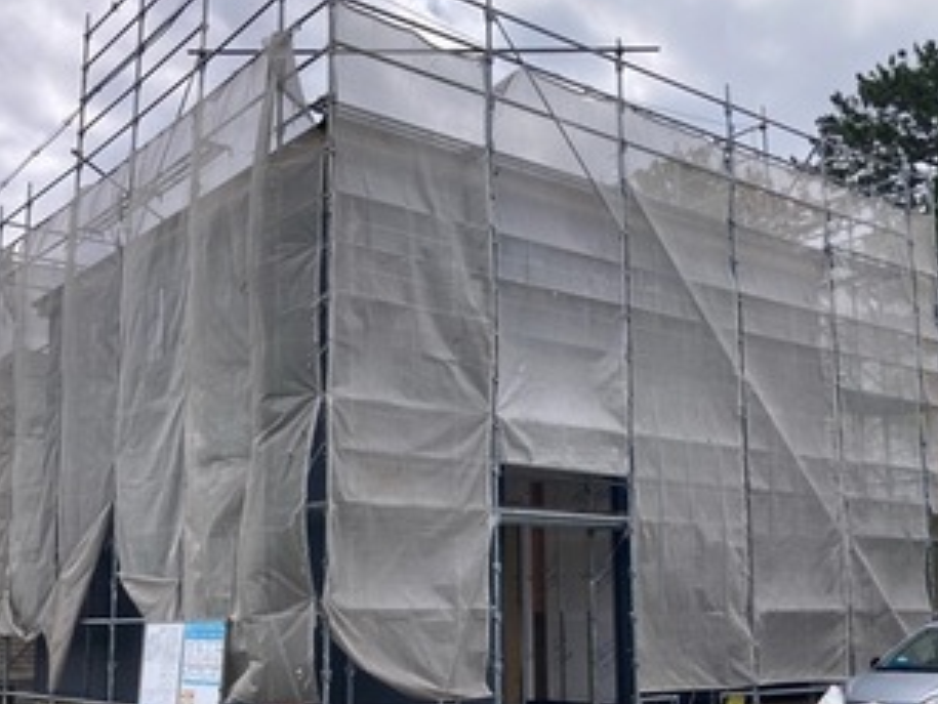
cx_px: 480
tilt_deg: +11.4
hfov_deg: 42.9
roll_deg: -1.3
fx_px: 1193
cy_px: 455
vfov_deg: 32.7
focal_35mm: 44
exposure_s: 1/2703
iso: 20
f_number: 1.8
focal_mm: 3.99
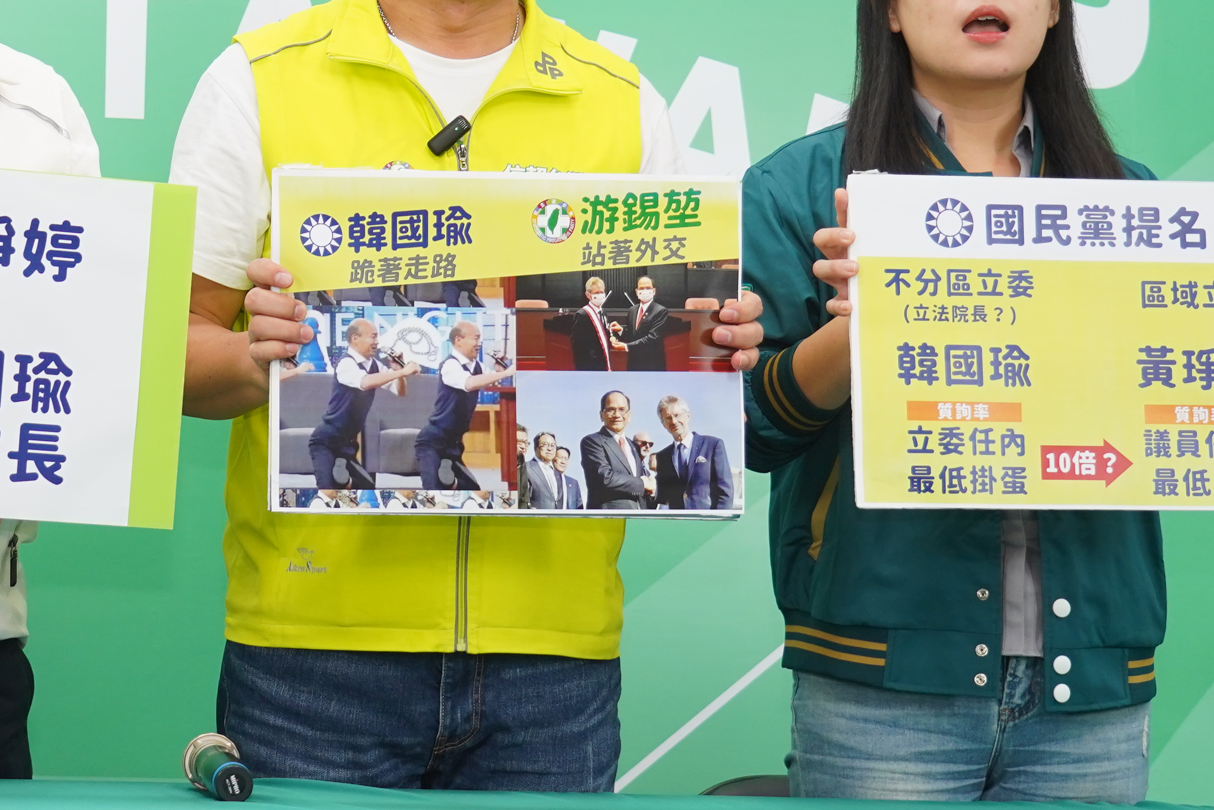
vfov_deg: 13.1
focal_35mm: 104
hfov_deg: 19.4
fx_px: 3507
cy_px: 137
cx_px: 168
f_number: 4
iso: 640
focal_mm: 43
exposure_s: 1/125
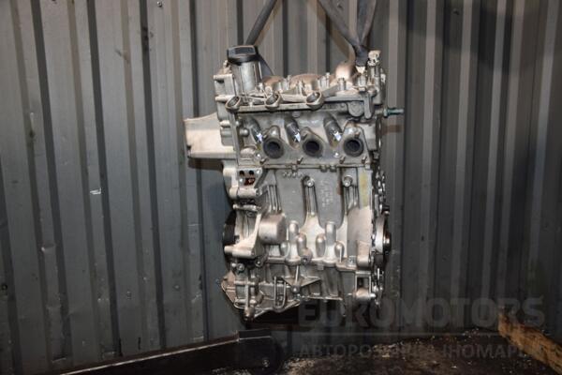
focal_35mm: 36
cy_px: 188
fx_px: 562
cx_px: 281
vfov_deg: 36.9
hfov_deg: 53.1
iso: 800
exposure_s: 1/60
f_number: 5
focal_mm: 24
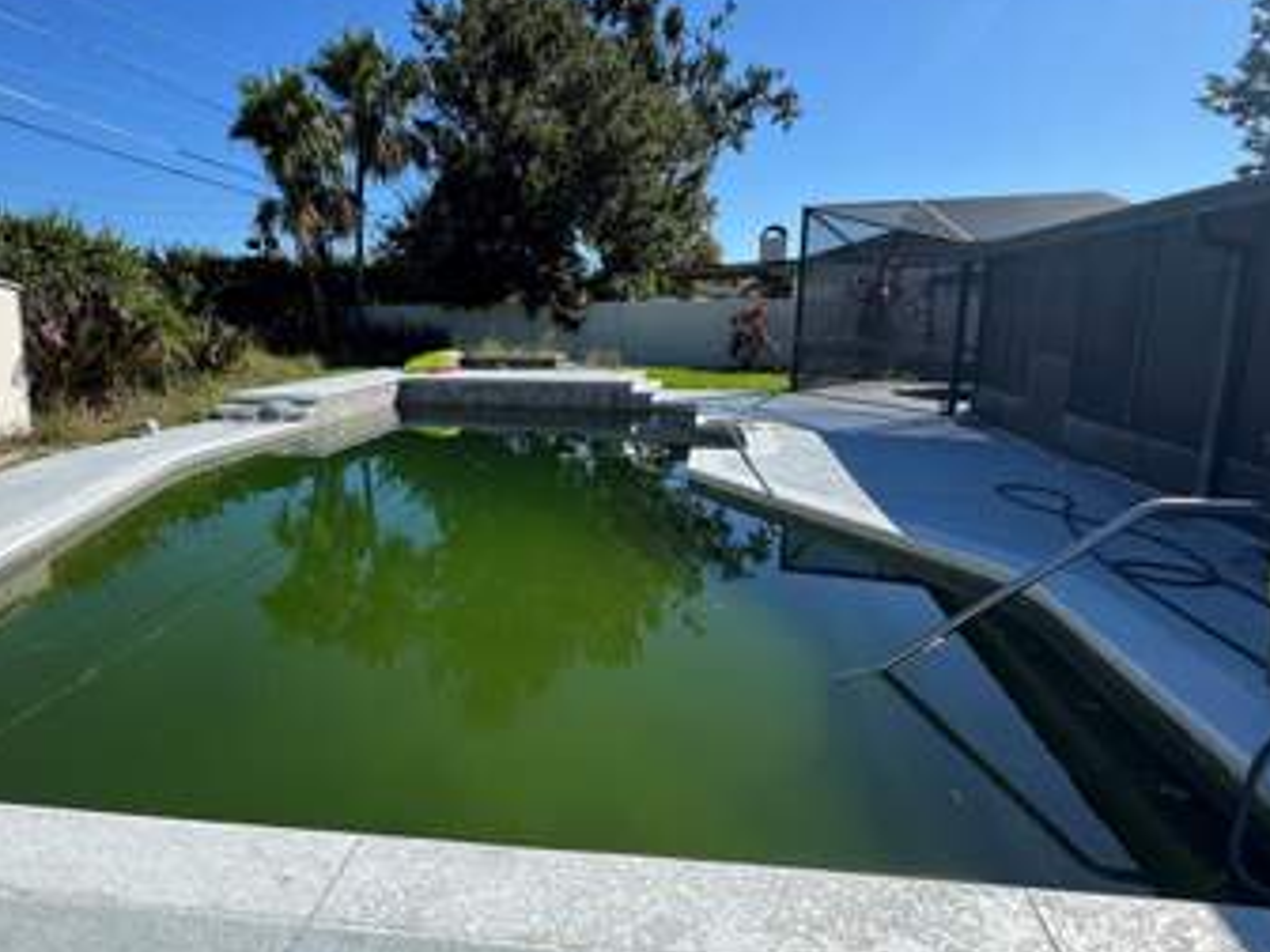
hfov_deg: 80.0
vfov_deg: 65.9
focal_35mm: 20
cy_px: 442
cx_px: 465
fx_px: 734
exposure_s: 1/993
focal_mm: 2.22
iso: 40
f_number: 2.2
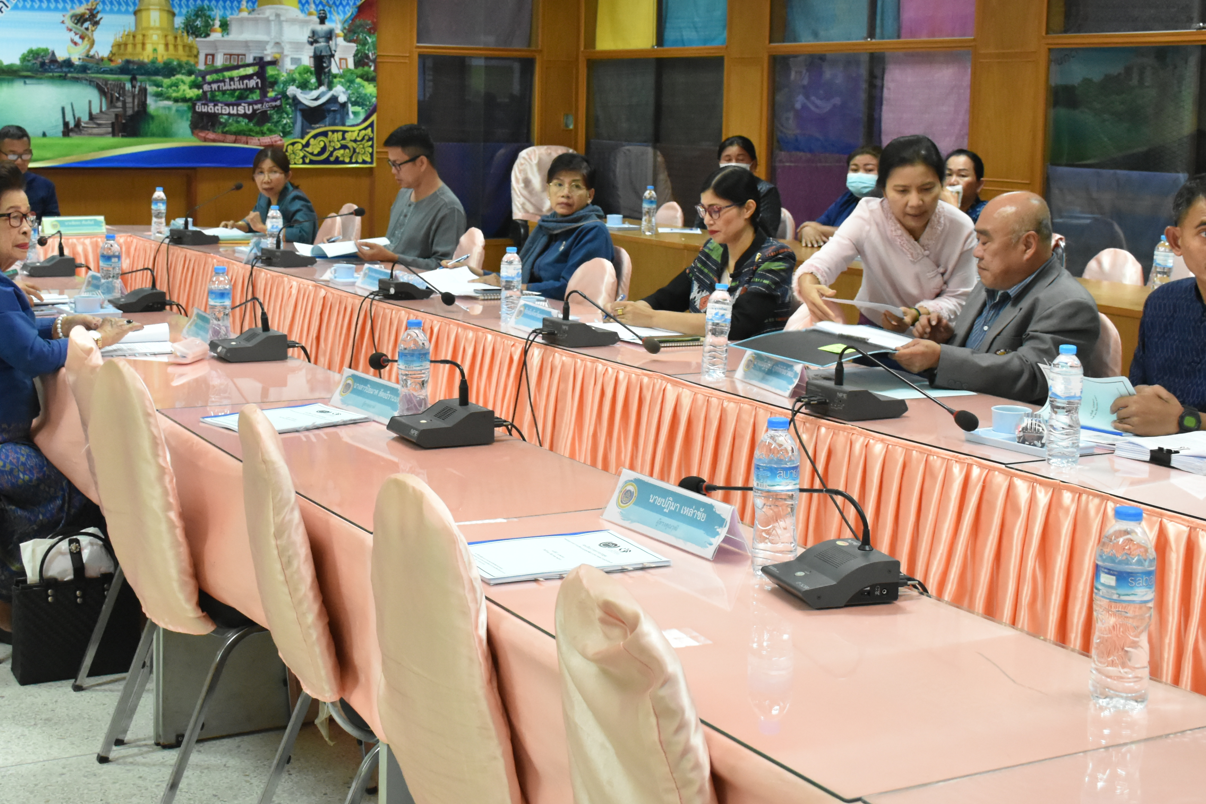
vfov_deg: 26.8
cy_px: 265
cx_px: 548
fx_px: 1675
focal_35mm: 50
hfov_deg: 39.6
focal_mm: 24
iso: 3200
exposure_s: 1/125
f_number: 5.6
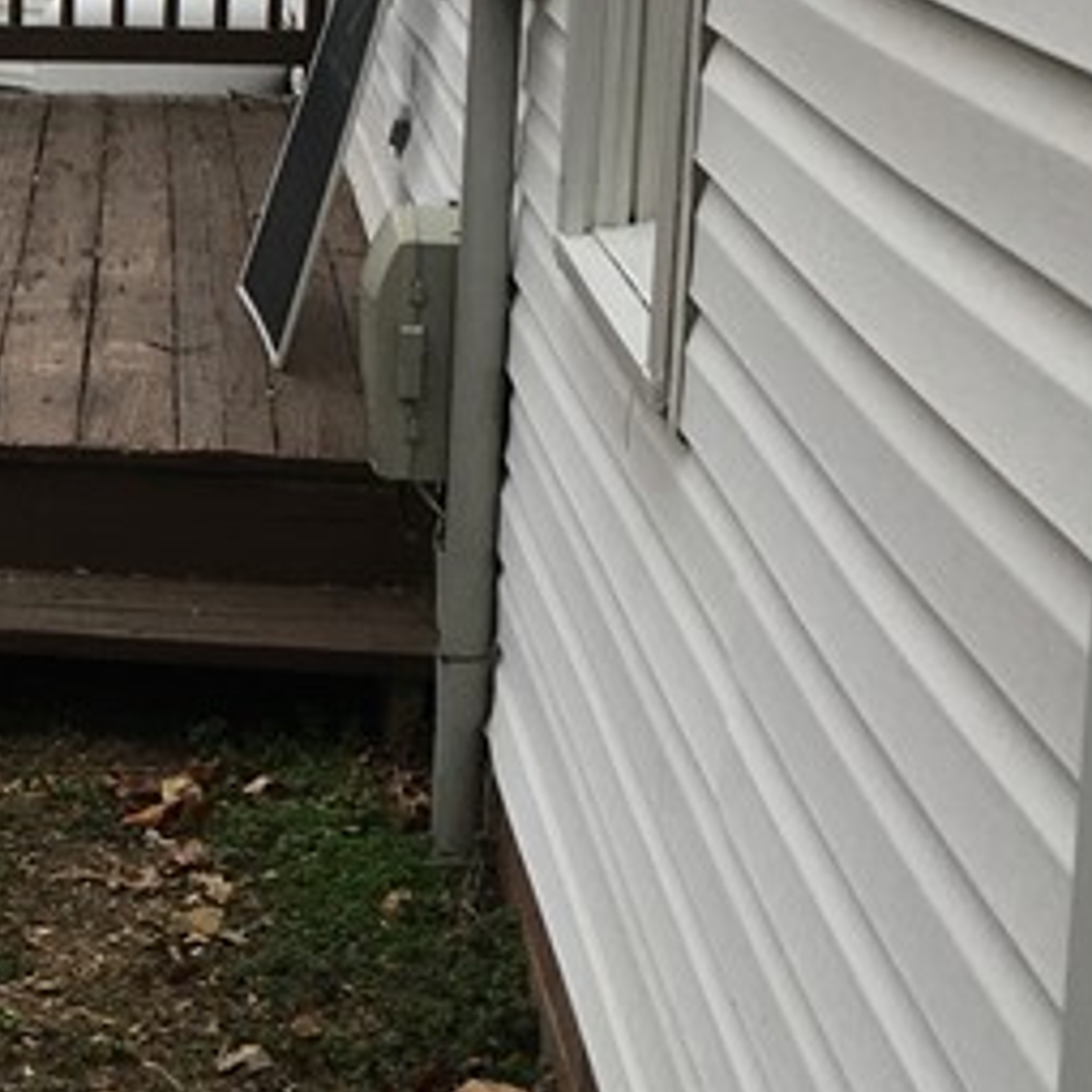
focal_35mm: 103
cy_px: 218
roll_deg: -1.7
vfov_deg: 16.8
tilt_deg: -6.0
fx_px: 3676
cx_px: -698
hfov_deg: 15.2
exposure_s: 1/379
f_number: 2.2
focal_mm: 4.15
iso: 25
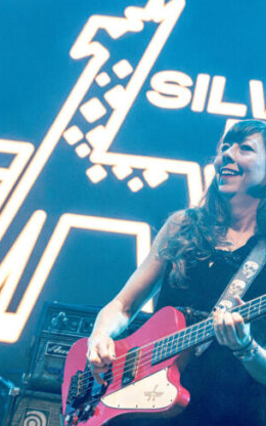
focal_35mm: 149
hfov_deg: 8.8
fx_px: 1728
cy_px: 212
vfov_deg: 14.0
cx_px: 232
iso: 2500
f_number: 6.3
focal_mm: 95
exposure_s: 1/400
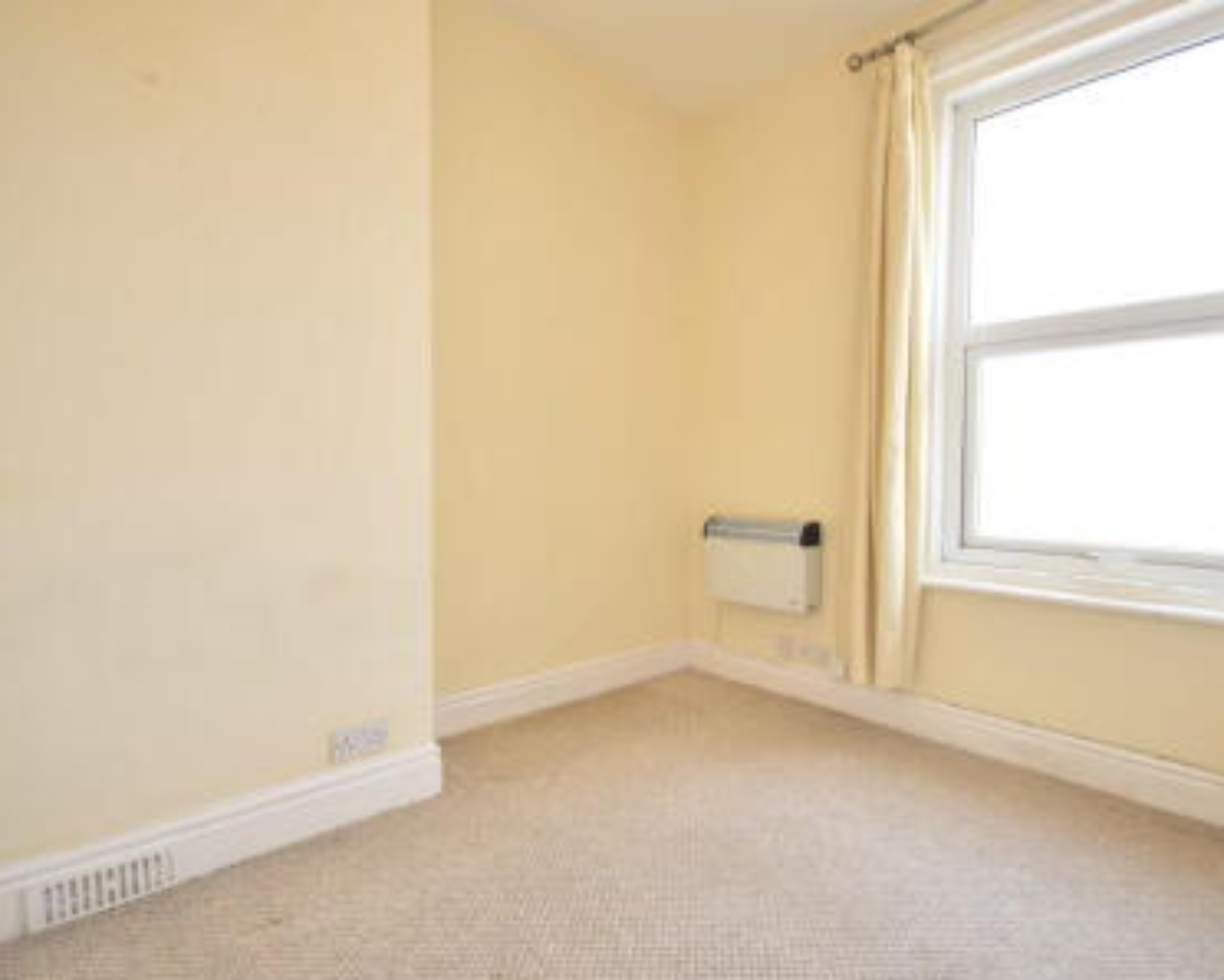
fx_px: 652
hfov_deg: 85.8
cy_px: 495
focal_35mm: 18
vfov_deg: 73.8
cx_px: 698
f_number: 4
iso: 100
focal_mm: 10
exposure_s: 1/20
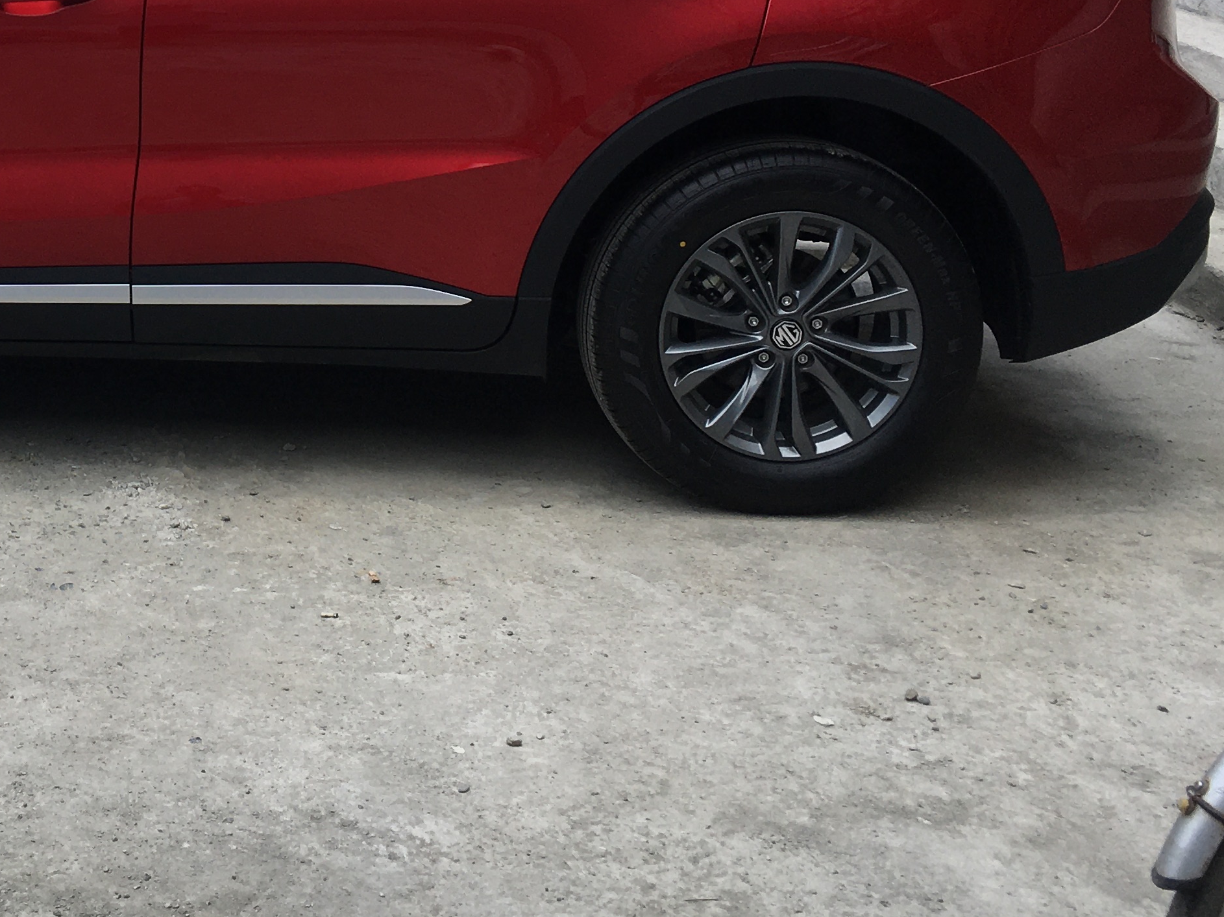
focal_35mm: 62
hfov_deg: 29.4
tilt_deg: -12.5
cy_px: 68
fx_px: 2192
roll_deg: -0.8
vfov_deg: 23.0
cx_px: 32
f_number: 2.2
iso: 25
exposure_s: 1/894
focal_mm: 4.15
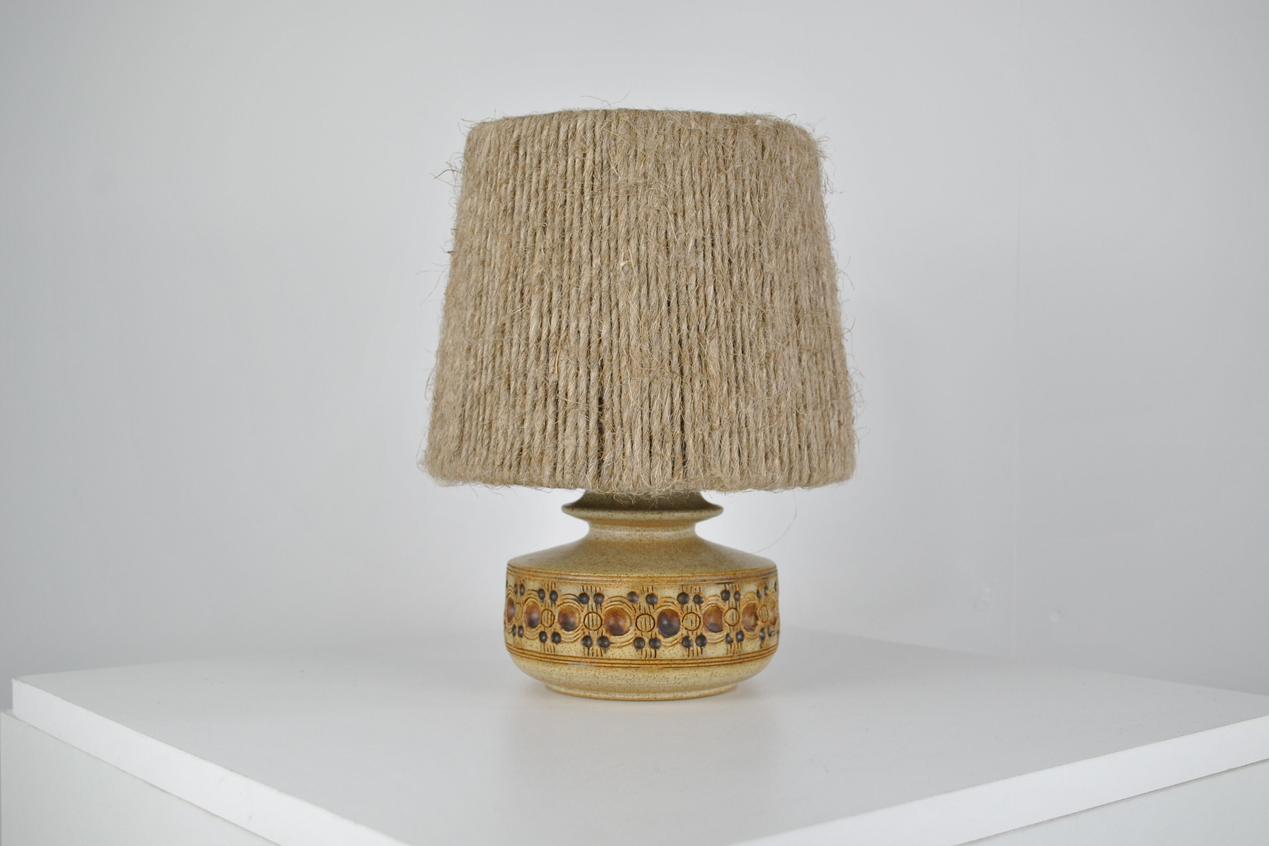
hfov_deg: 45.4
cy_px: 438
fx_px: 1516
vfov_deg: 31.2
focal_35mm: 43
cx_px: 638
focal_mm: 26
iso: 200
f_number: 5
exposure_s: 1/60
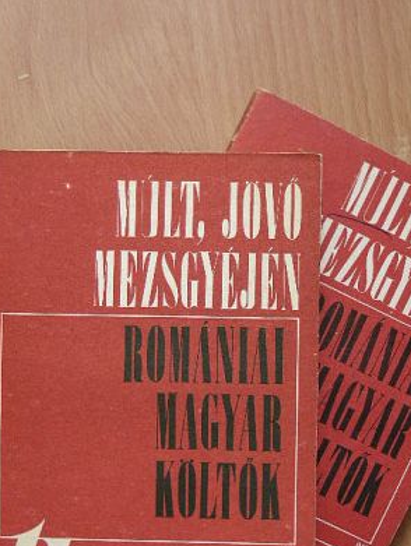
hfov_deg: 18.2
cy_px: 291
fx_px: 1280
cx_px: 225
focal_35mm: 81
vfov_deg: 24.1
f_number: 3.5
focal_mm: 11.7
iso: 100
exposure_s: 1/27.4
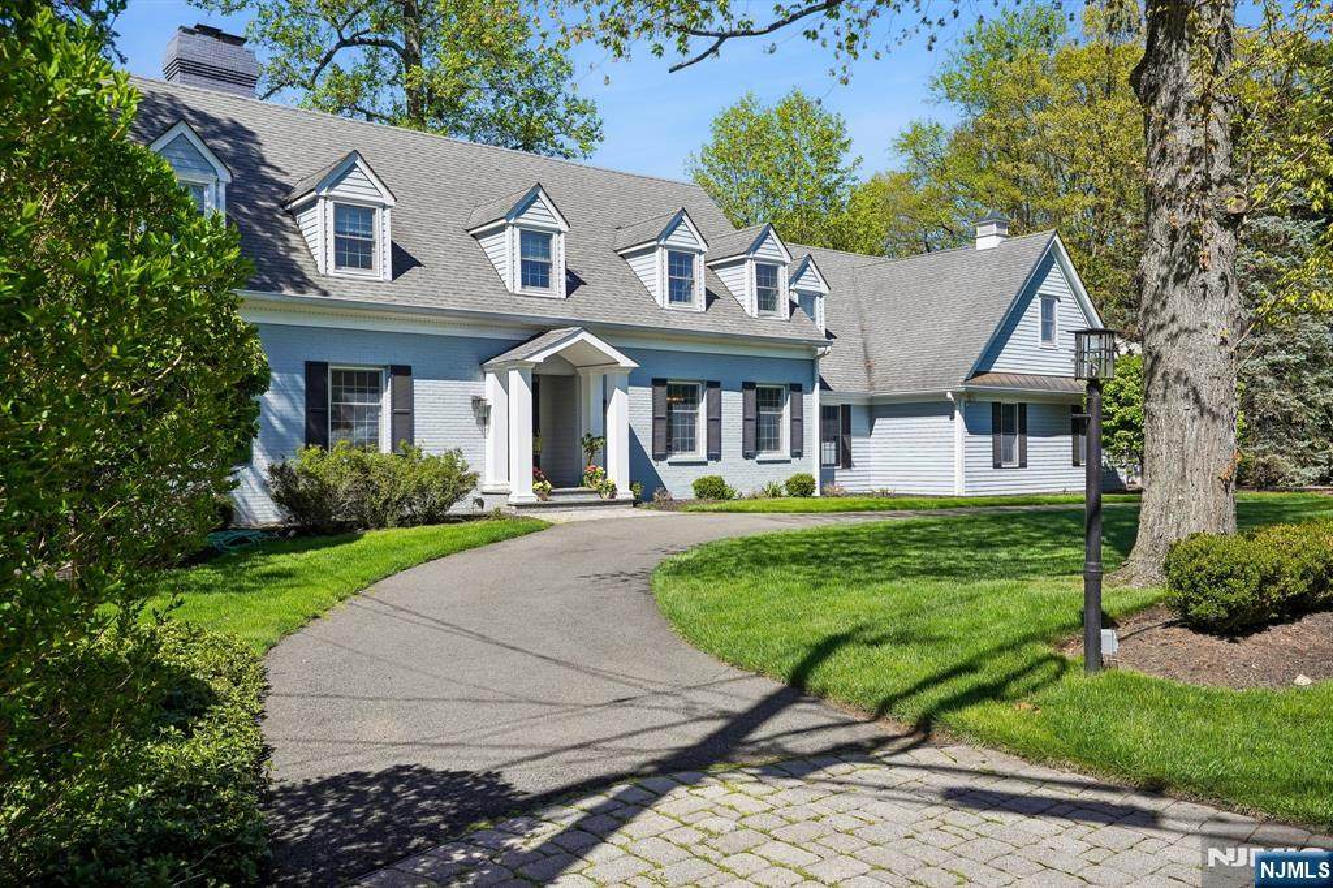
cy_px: 444
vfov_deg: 43.6
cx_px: 666
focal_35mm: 30
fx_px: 1110
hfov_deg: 61.9
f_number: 8
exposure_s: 1/800
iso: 400
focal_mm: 30
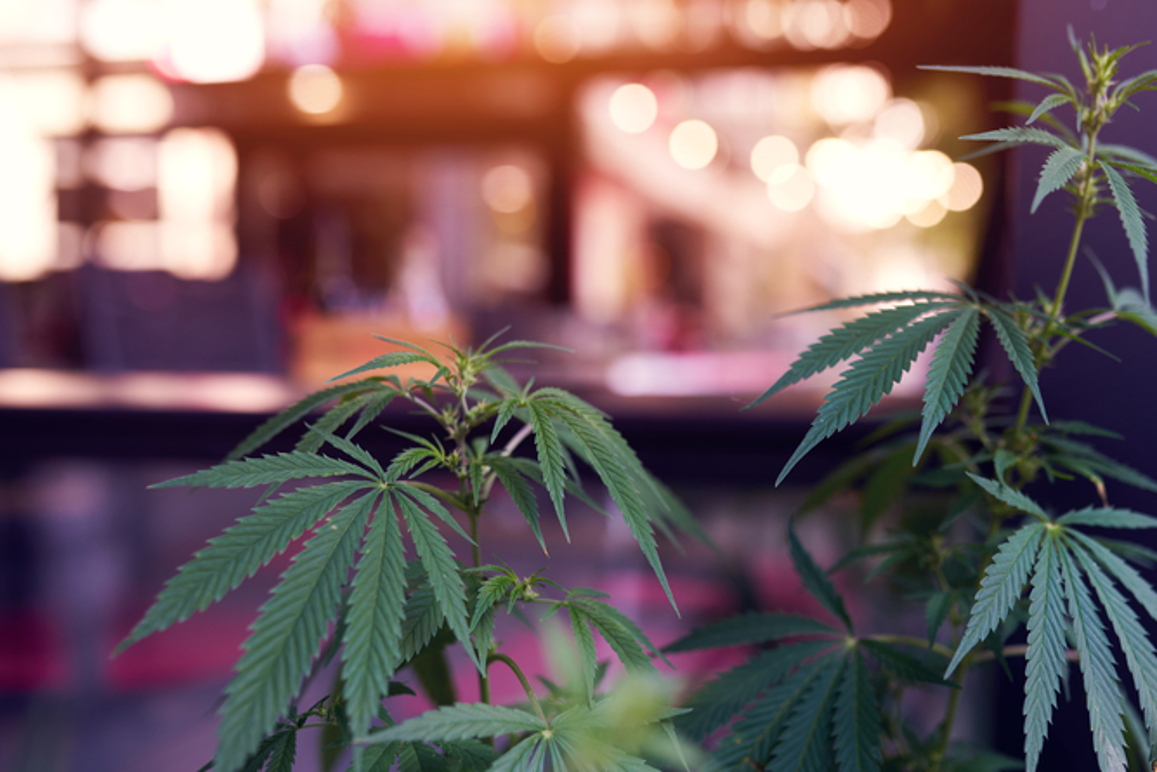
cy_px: 456
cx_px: 677
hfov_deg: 46.2
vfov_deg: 31.8
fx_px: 1350
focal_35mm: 42
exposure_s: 1/250
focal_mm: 35
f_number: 2.5
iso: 200
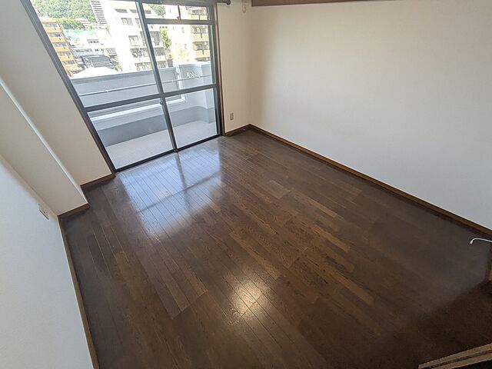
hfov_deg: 102.1
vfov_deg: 85.7
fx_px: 199
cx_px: 246
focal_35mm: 14
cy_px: 184
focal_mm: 1.83
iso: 49
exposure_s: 1/125
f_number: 2.2
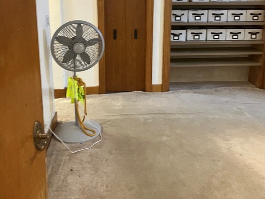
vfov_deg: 39.5
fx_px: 268
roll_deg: +1.2
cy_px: 47
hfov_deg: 52.6
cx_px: 132
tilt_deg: -12.8
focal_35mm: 35
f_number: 1.6
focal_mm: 5.1
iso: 640
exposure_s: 1/40
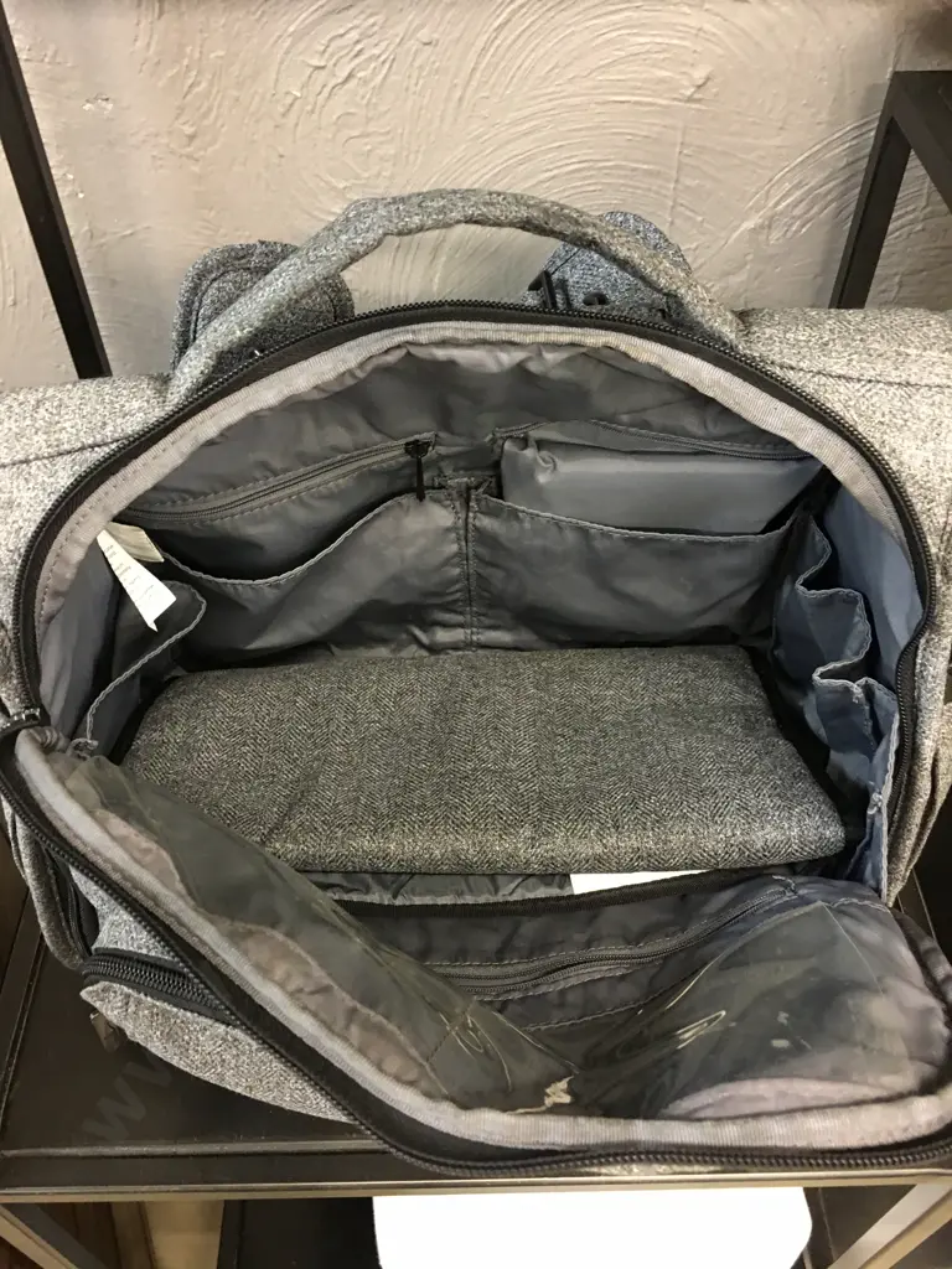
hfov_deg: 48.2
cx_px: 476
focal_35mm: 29
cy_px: 634
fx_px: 1063
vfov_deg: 61.7
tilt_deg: -47.1
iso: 100
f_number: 2.2
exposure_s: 1/8
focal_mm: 4.15
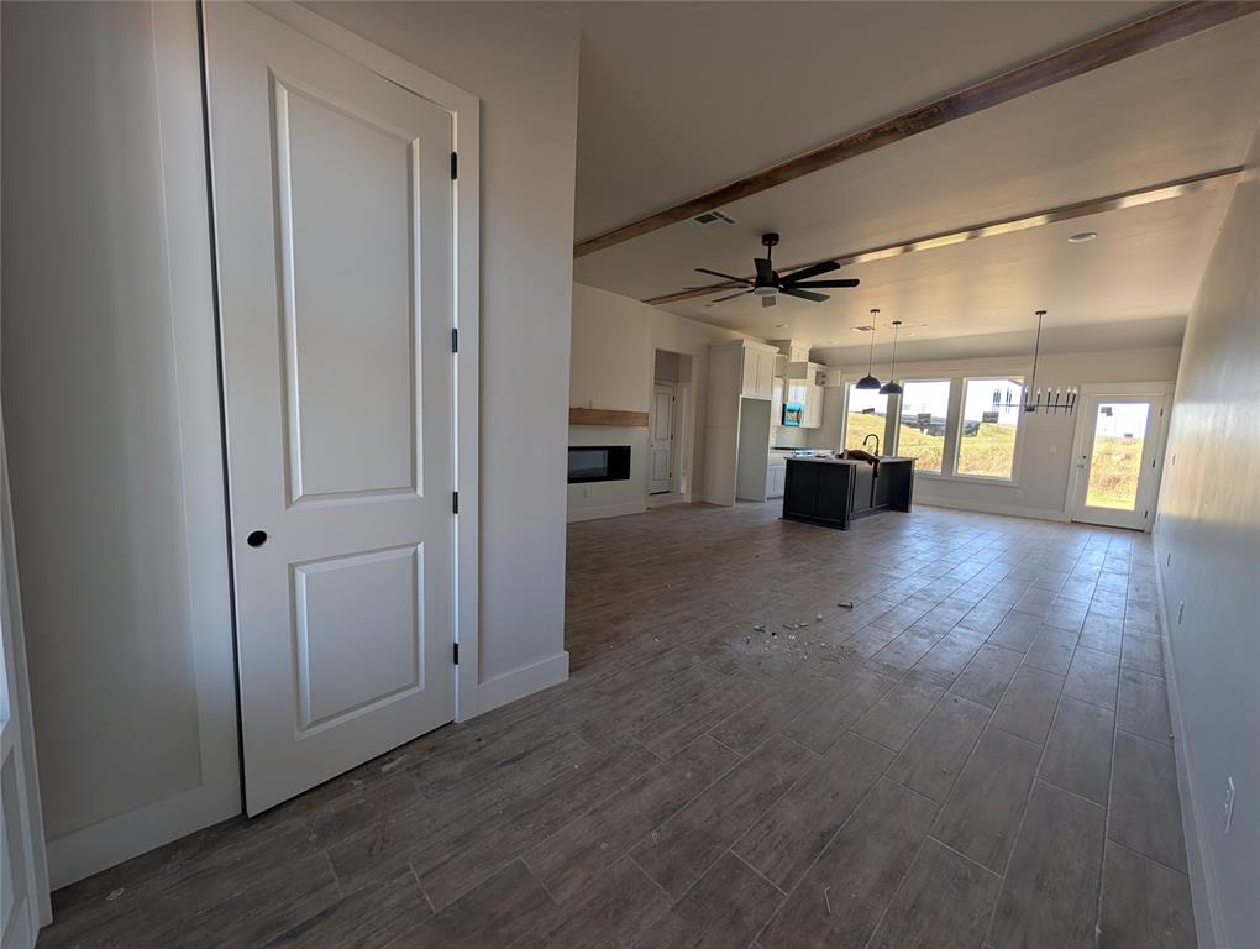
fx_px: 437
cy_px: 474
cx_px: 630
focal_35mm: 12
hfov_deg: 110.5
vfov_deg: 94.6
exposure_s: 1/440
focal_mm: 2.02
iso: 47
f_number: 1.7
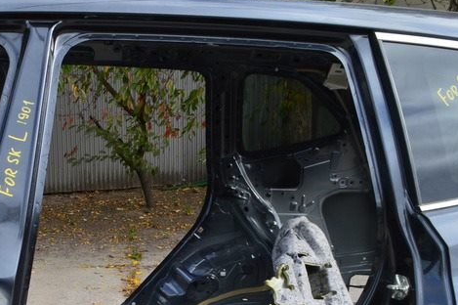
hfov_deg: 31.4
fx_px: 750
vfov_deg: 22.2
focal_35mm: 59
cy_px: 296
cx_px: 0
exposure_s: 1/200
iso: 400
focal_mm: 18
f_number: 10
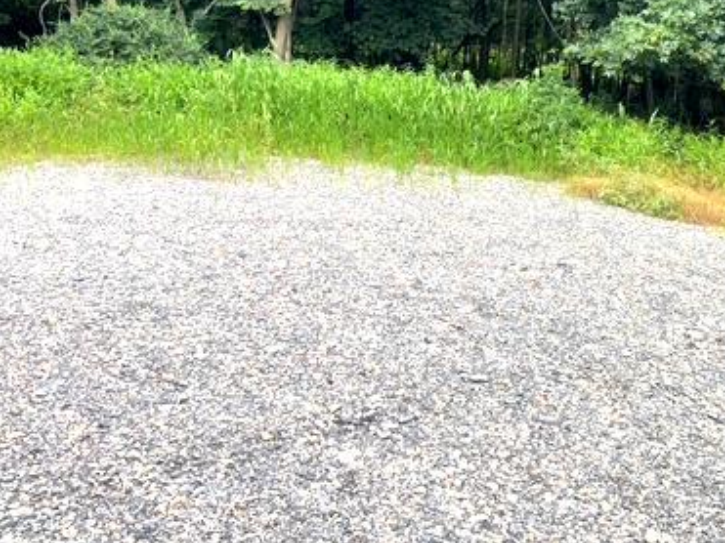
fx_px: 1047
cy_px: 111
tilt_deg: -8.8
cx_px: 465
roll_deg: +0.3
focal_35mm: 50
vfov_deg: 28.5
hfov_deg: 37.9
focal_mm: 3
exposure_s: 1/180
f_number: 1.8
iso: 16
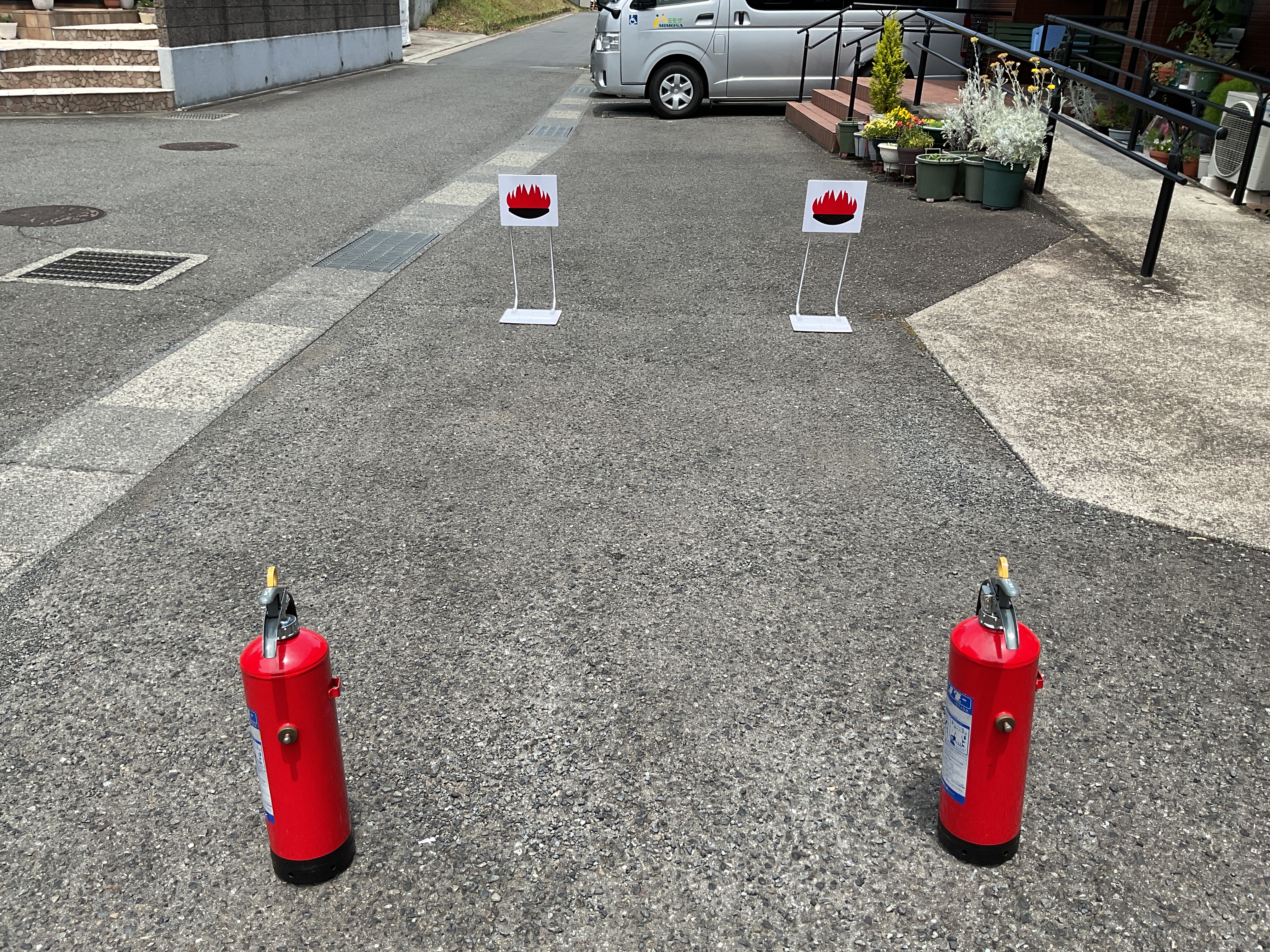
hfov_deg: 61.7
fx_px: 1064
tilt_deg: -25.0
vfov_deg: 48.2
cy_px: 476
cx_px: 635
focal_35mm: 29
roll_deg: -1.9
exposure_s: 1/1076
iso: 16
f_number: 1.8
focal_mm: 3
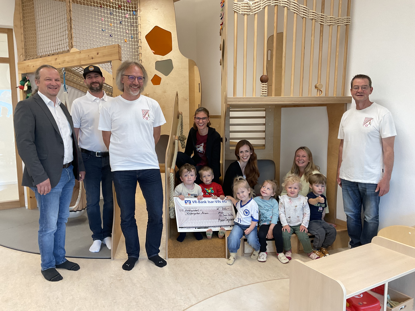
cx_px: 208
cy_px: 156
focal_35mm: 29
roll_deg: +0.5
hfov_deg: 61.7
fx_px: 348
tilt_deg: -7.4
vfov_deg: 48.2
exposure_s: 1/64
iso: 64
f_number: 1.8
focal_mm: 3
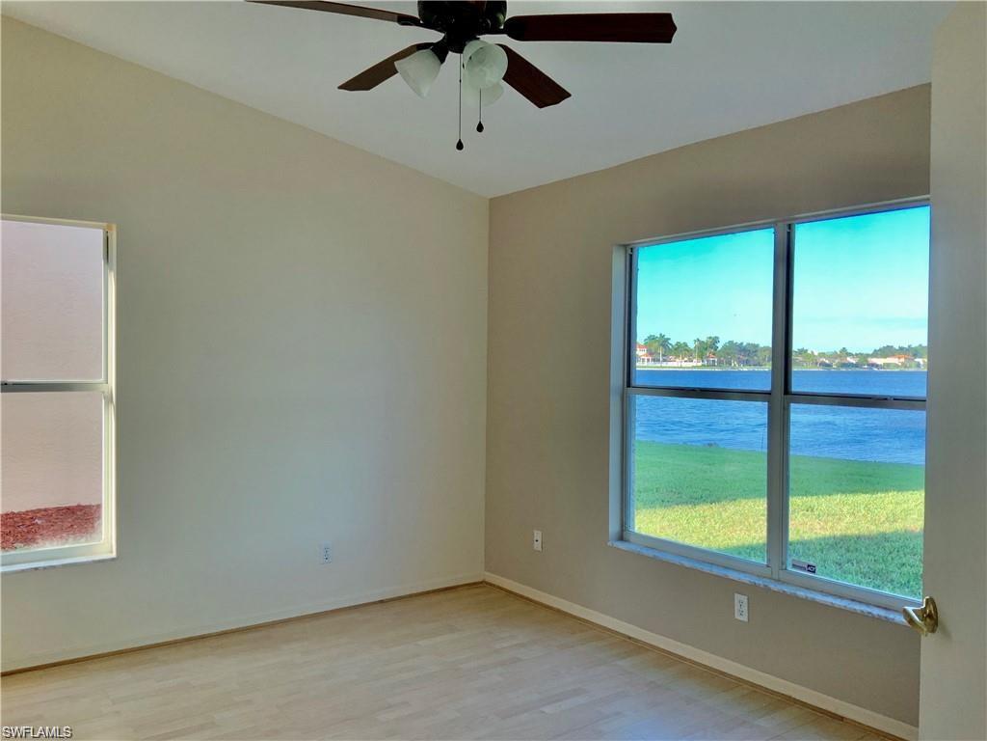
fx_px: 827
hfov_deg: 61.7
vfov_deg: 48.2
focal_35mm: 29
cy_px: 370
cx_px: 494
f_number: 1.8
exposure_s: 1/122
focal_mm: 3
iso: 16
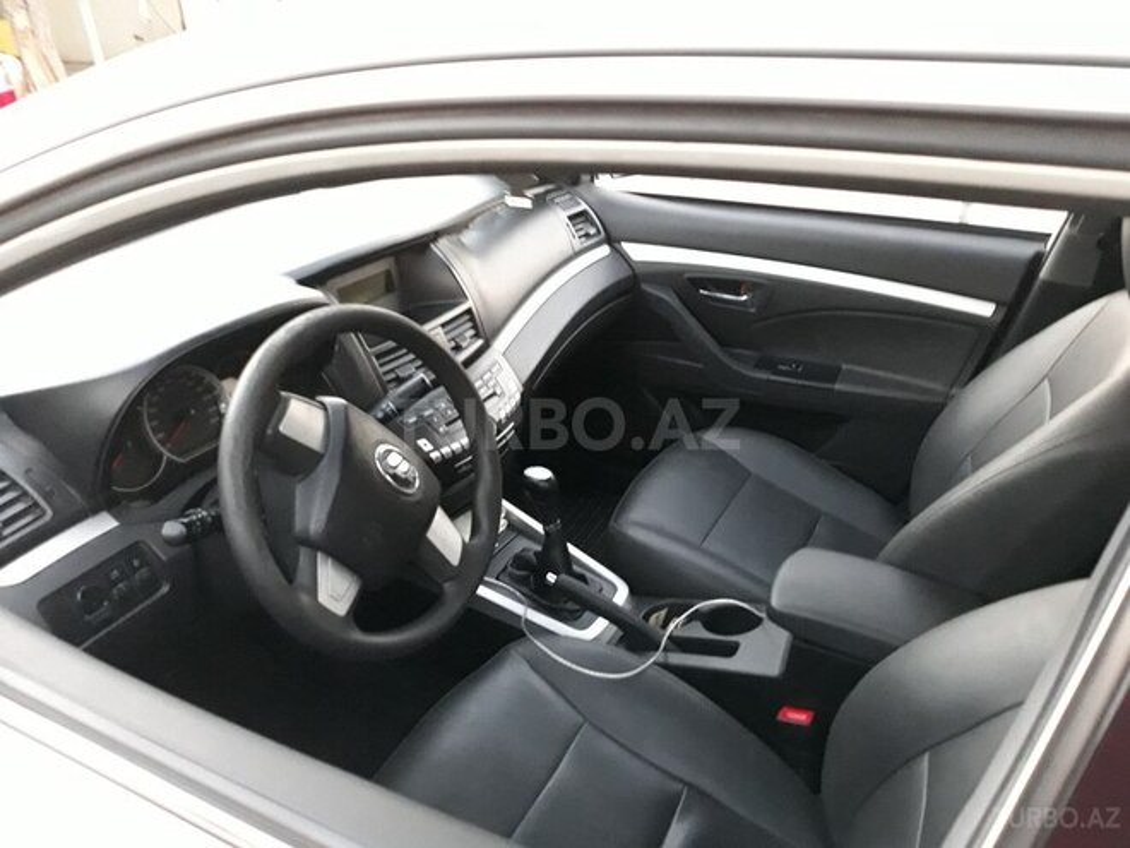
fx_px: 881
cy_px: 424
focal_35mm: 27
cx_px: 565
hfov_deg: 65.3
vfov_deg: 51.4
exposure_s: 1/20
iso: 500
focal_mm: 3.71
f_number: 1.7
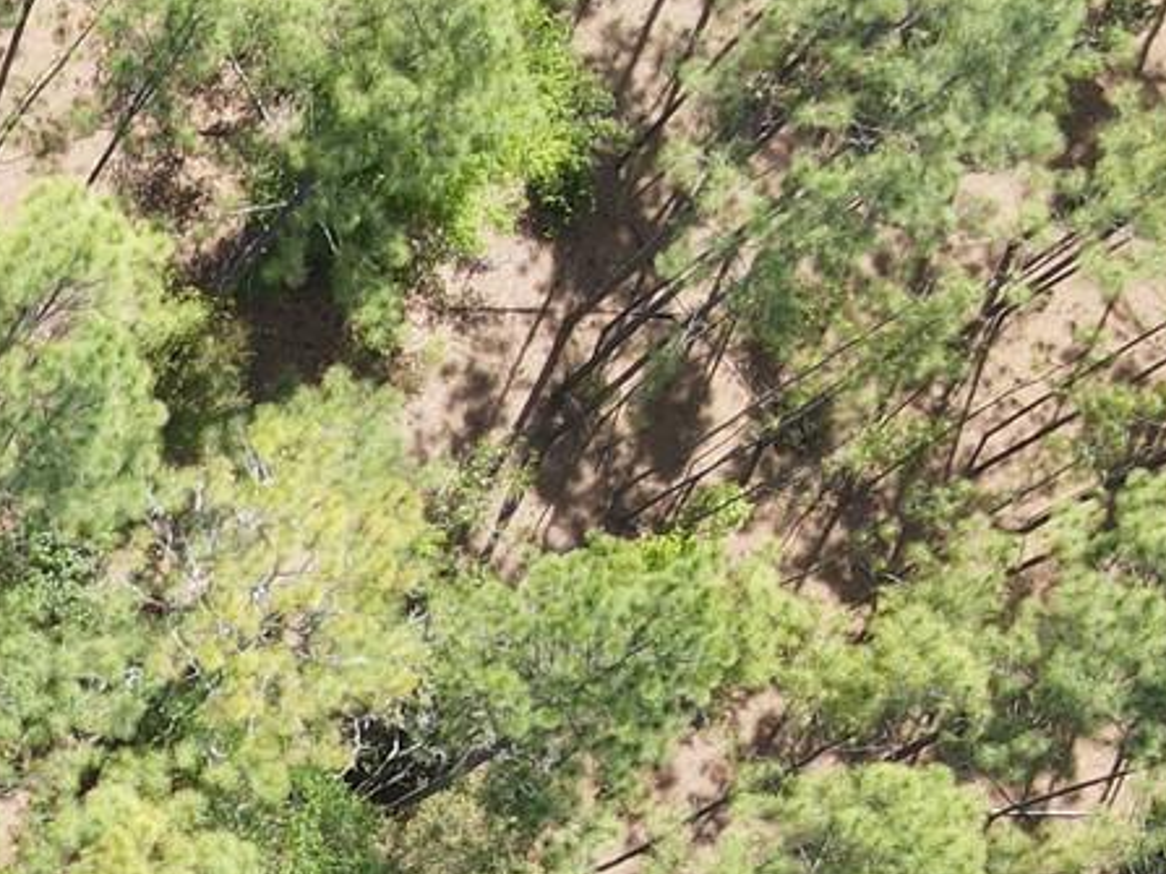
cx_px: -723
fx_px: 2896
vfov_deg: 15.1
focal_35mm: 86
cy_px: 1511
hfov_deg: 19.1
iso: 100
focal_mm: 4.5
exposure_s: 1/160
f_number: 2.8
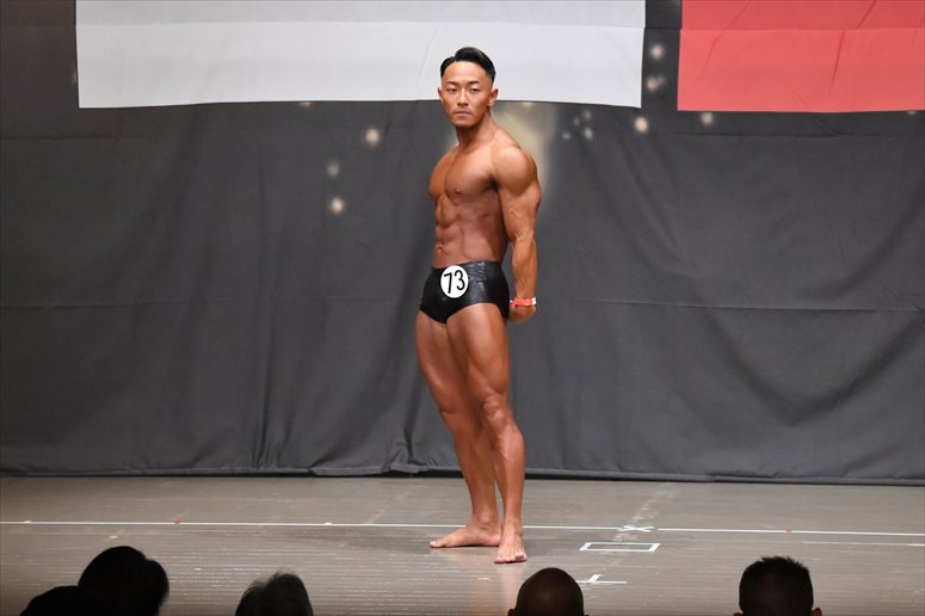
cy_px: 308
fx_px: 5573
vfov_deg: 6.3
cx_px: 462
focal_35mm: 217
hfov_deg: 9.5
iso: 8000
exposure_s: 1/400
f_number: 5.6
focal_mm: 145
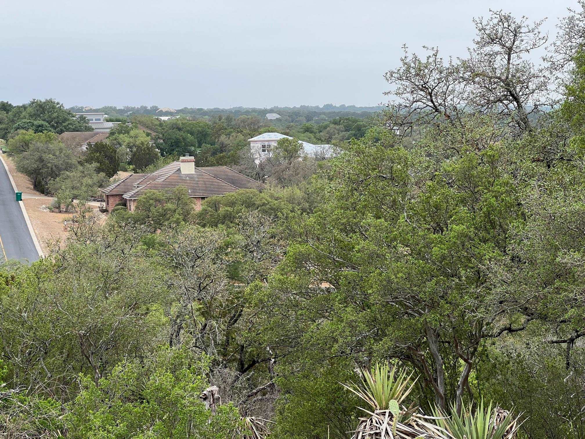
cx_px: 292
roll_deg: +1.9
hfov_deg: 25.3
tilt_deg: -3.7
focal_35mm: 77
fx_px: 1301
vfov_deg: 19.1
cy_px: 220
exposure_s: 1/267
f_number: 2.8
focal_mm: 9
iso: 32
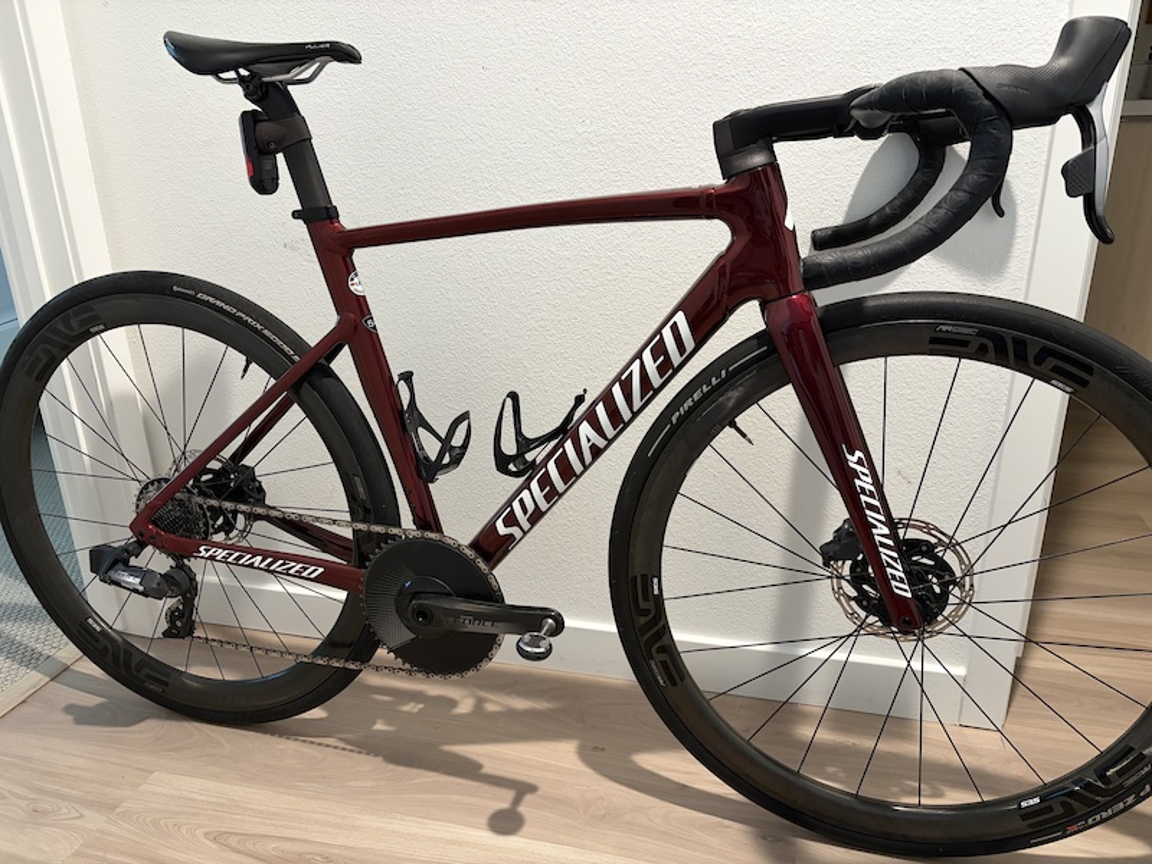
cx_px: 576
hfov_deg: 67.3
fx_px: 865
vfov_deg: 53.1
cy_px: 432
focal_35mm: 26
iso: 250
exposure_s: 1/60
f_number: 1.6
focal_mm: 5.96
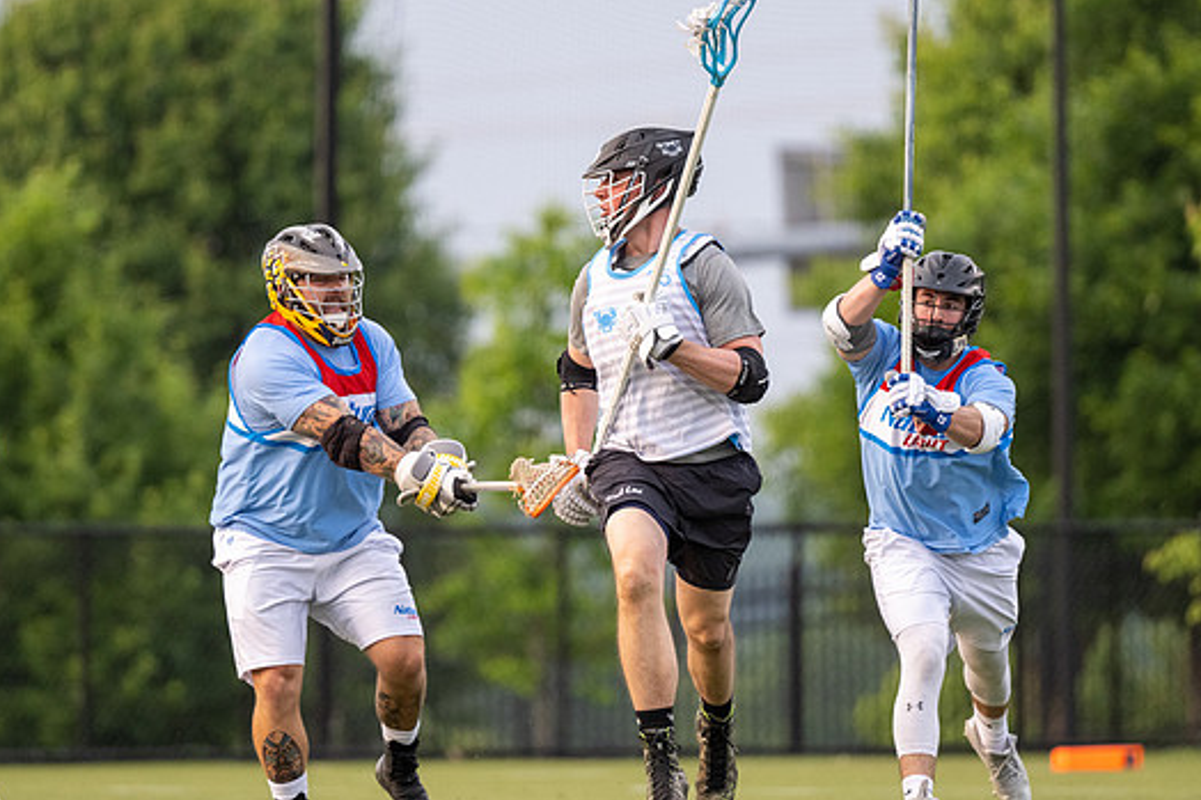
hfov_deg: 3.3
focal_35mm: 617
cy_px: 366
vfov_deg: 2.2
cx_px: 538
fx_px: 20576
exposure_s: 1/1000
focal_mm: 500
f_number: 5.6
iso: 2800
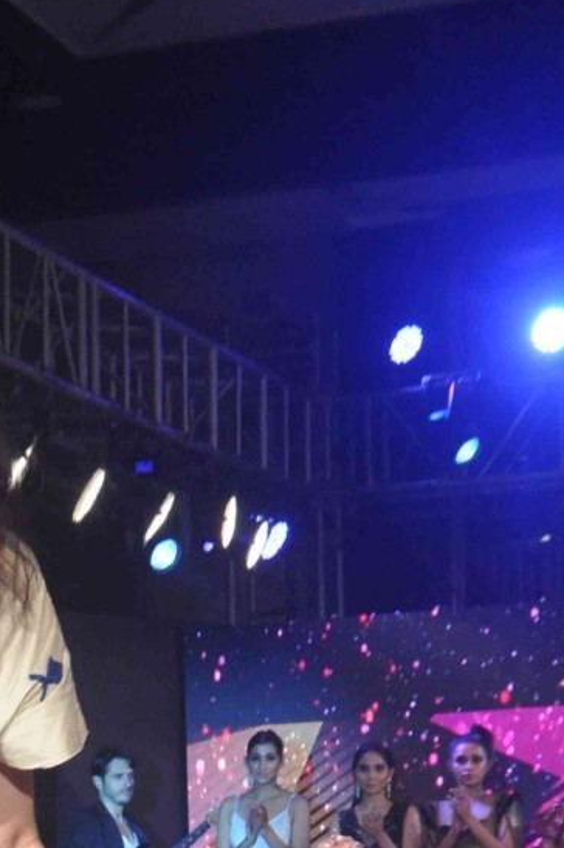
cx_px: -146
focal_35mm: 144
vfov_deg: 13.8
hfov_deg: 9.3
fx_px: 3401
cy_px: 1023
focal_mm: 35
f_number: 10
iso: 1250
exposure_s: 1/100
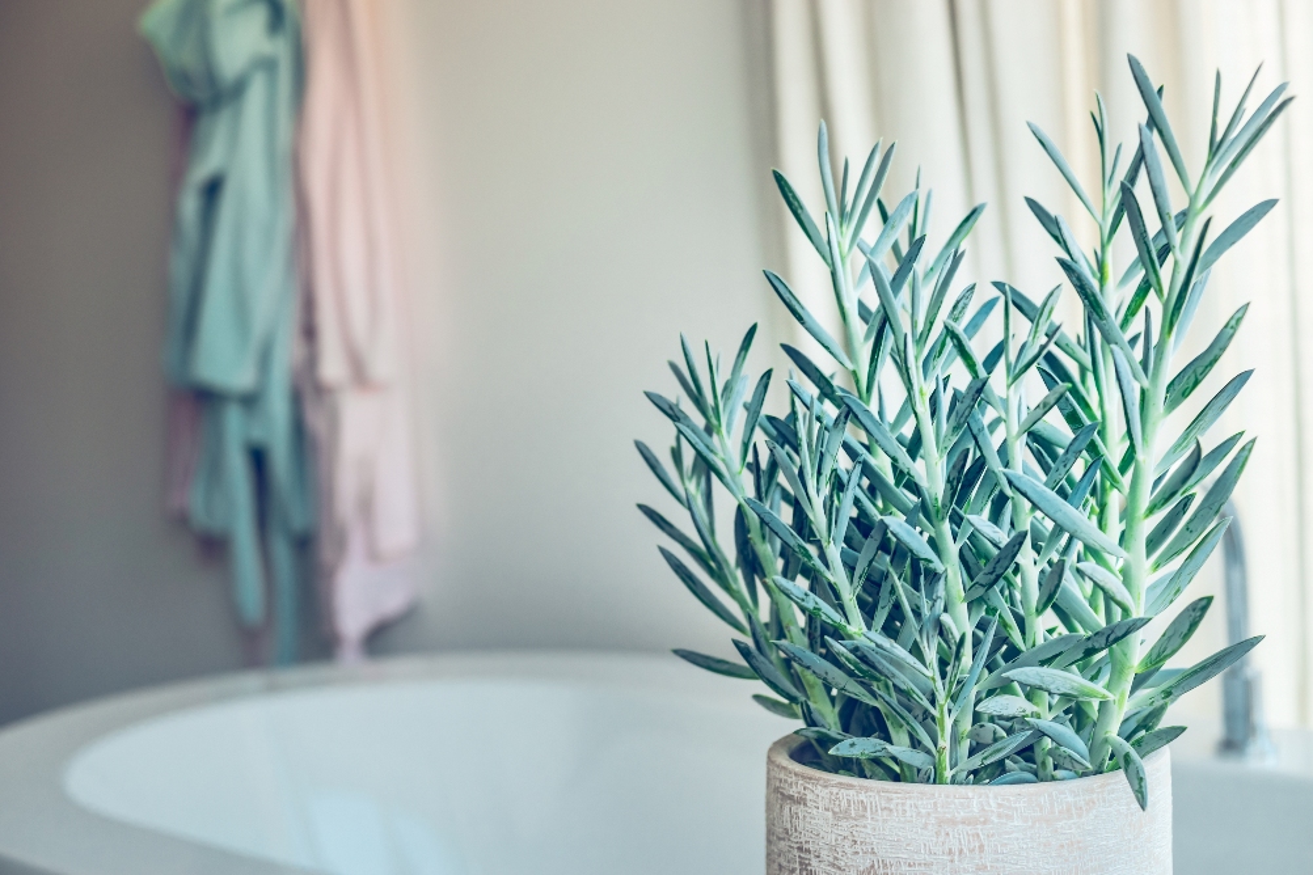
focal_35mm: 50
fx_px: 1823
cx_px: 656
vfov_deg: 27.0
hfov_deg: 39.6
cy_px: 438
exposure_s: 1/125
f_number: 3.5
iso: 500
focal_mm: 50
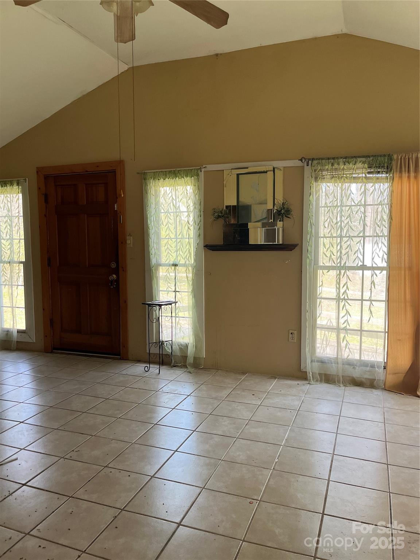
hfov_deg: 53.1
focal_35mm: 26
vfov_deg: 67.3
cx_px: 210
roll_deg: +0.1
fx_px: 421
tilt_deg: -5.7
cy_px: 280
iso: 125
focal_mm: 5.1
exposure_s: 1/117
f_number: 1.6
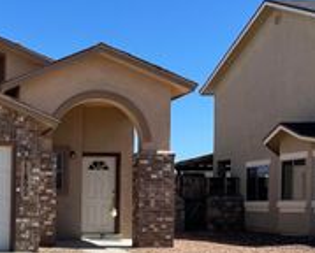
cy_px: 213
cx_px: -51
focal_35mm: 68
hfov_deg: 25.4
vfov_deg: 22.2
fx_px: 635
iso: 32
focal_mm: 5.1
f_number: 1.6
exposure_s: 1/5618
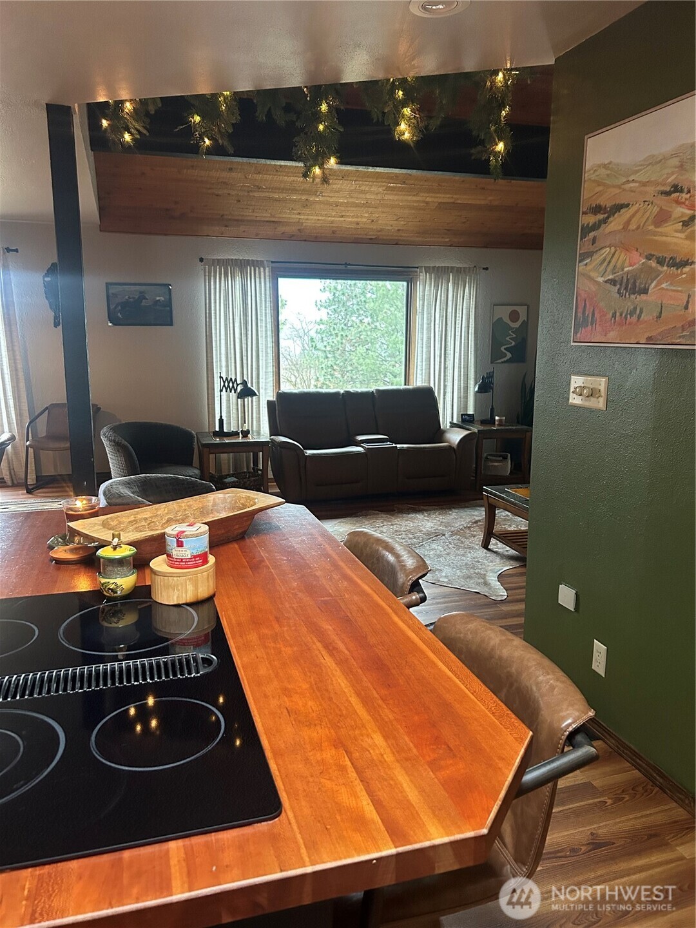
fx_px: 697
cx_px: 348
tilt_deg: -10.5
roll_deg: +0.0
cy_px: 464
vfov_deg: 67.3
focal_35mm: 26
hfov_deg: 53.1
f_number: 1.5
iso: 500
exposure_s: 1/60
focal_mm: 5.7
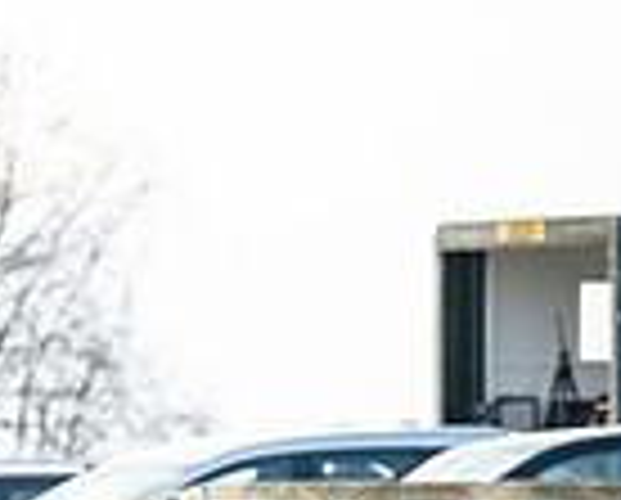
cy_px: 599
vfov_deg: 2.5
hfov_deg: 3.1
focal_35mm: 619
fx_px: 11401
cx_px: -617
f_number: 5
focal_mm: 135
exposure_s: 1/850
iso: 400
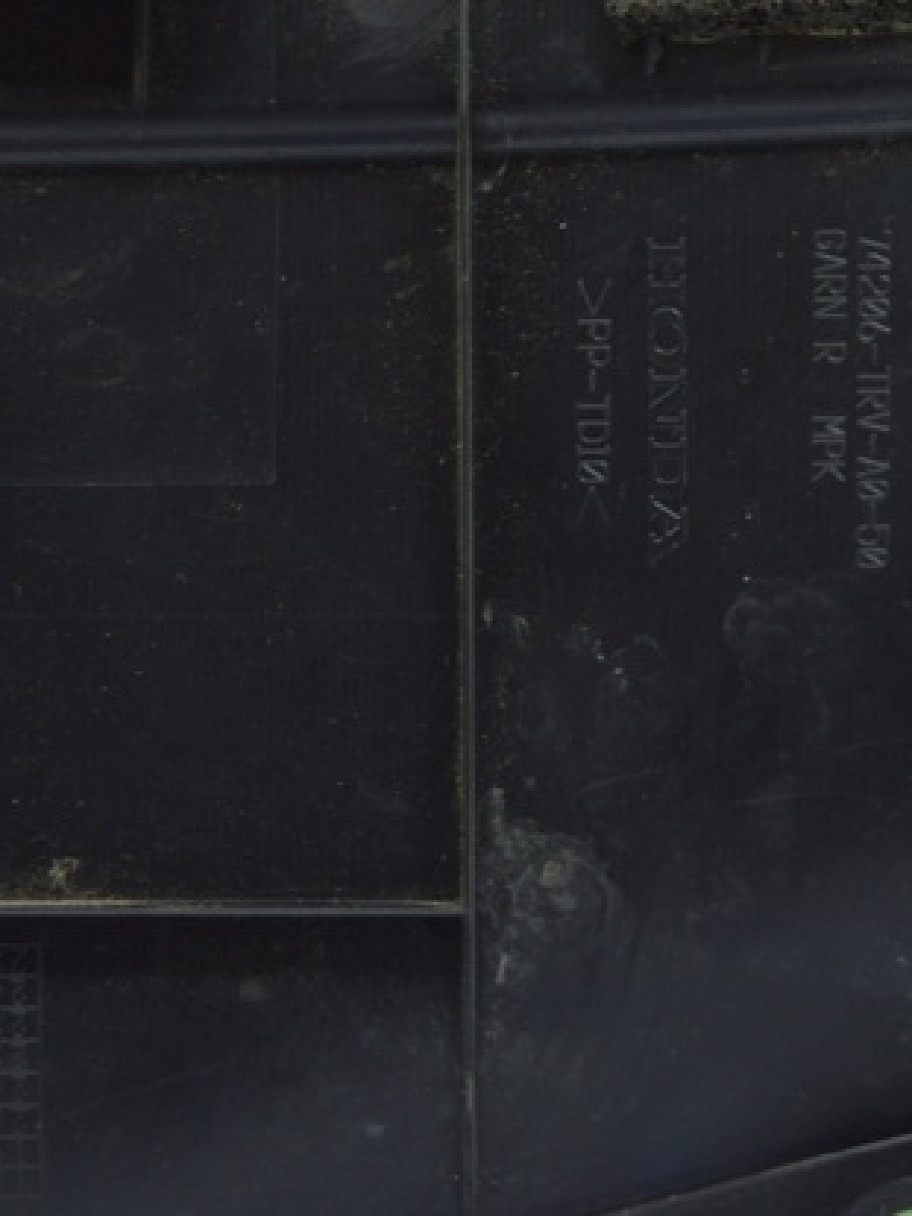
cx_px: 713
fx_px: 2812
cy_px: 599
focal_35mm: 80
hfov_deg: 18.3
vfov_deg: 24.4
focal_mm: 36
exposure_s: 1/25
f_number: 5.6
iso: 400
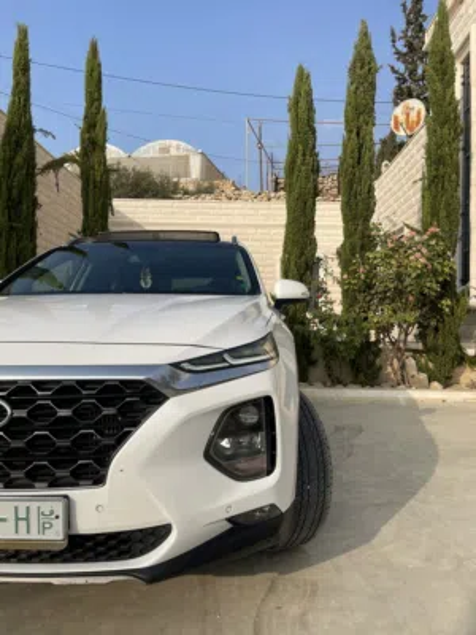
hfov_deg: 53.1
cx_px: 238
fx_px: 477
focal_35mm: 26
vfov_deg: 67.3
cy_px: 318
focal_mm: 4.2
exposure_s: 1/3861
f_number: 1.6
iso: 32
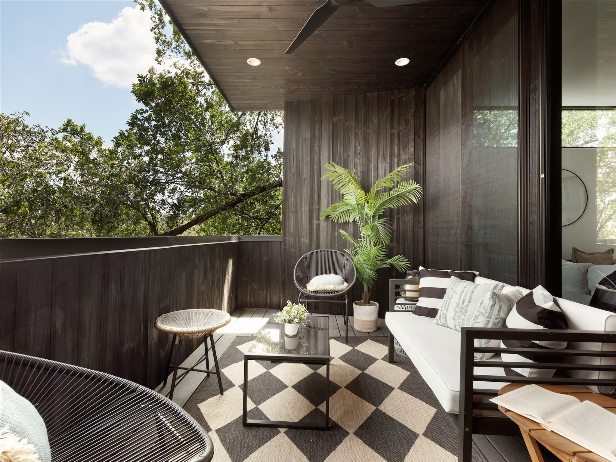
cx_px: 308
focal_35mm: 17
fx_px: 303
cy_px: 231
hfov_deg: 91.0
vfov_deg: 74.7
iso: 400
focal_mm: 21.5
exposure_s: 1/2.5
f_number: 13
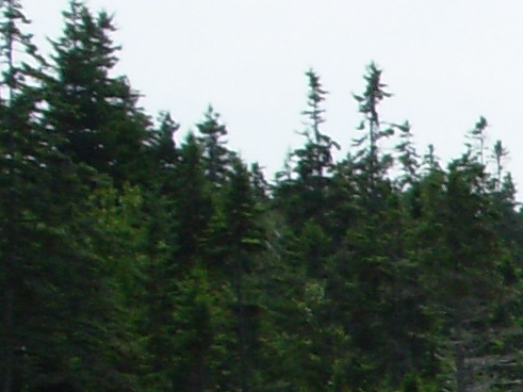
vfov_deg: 6.6
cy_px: 756
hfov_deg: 8.1
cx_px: 1436
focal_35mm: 218
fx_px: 3293
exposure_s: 1/527
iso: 50
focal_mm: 6.3
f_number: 4.9
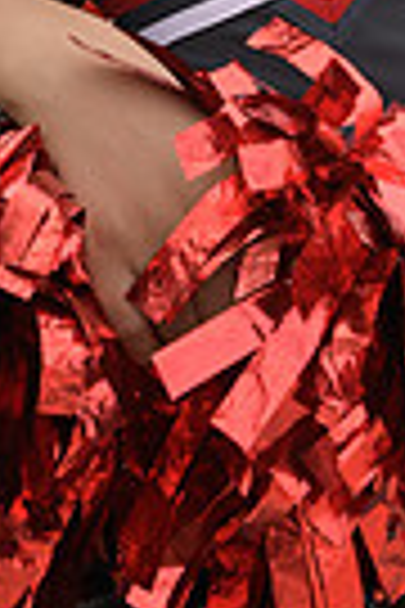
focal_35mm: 206
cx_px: 238
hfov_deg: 6.7
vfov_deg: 9.7
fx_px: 3476
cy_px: -261
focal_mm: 62
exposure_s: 1/1250
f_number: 5.6
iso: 800
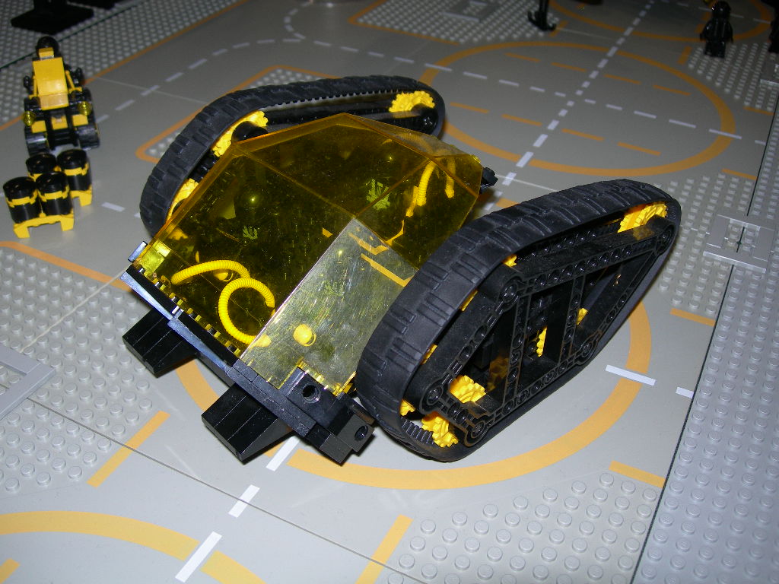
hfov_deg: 49.0
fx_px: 855
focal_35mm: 38
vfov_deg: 37.7
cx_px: 390
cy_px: 292
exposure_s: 1/60.1
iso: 50
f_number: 2.8
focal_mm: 7.8
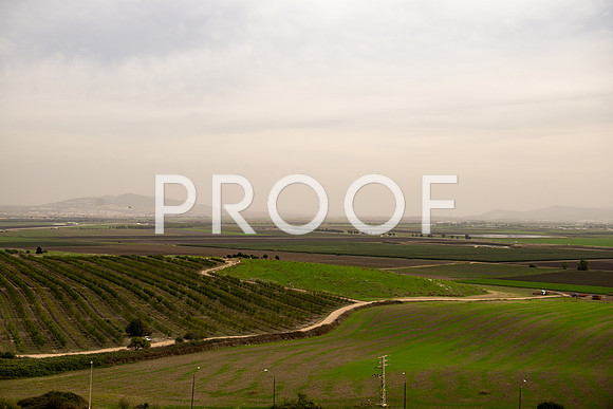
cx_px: 306
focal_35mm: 38
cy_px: 204
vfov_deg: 35.1
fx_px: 647
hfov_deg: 50.7
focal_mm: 38
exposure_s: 1/1000
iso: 100
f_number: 3.5
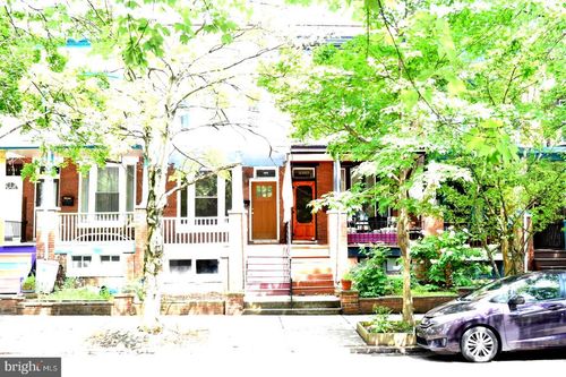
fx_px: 637
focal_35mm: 40
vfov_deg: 33.0
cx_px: 283
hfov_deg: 47.9
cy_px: 188
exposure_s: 1/200
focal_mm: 27
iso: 1000
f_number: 5.6
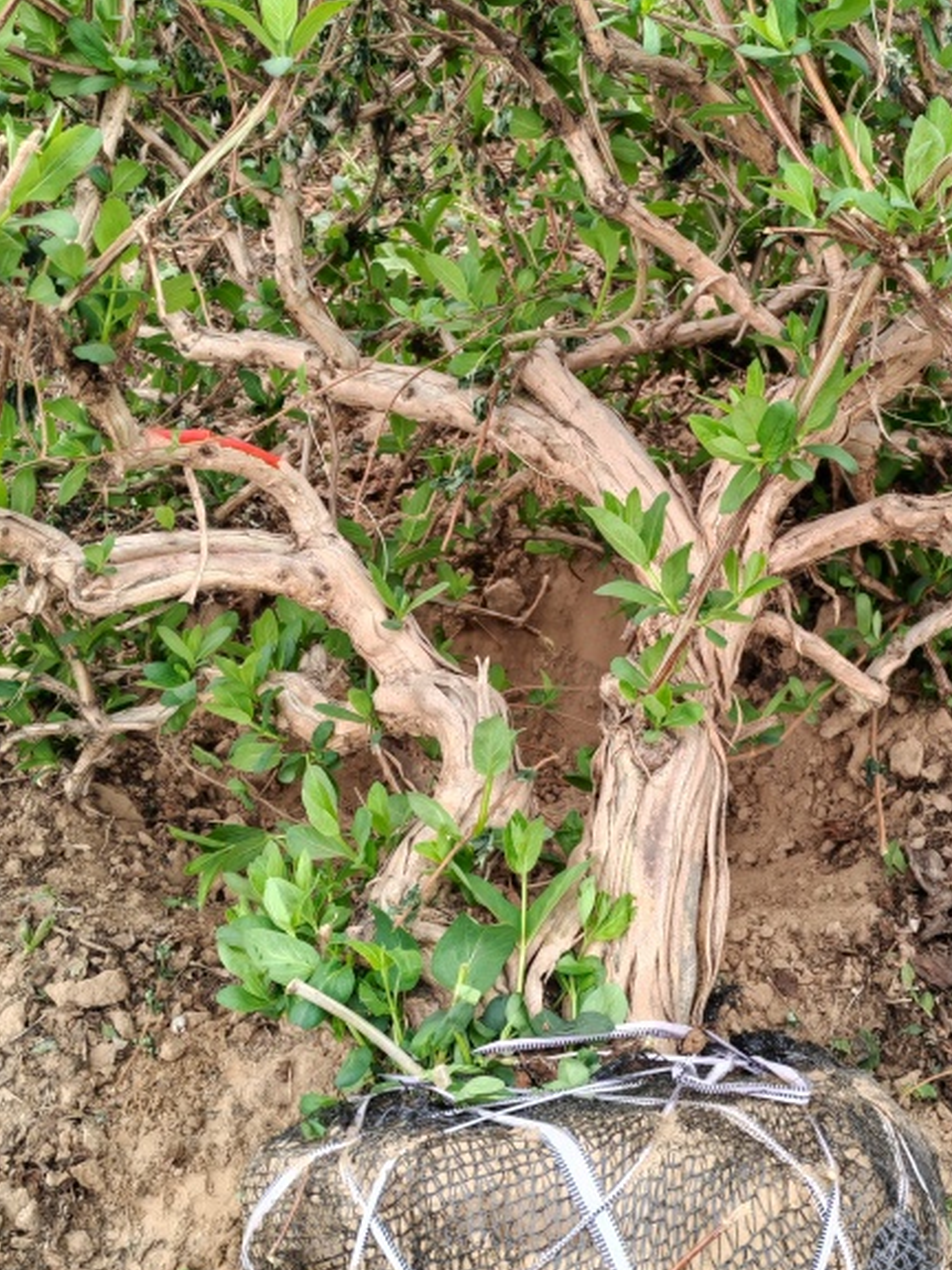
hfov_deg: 28.8
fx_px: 1833
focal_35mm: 50
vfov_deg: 38.1
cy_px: 535
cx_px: 690
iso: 50
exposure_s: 1/160
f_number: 1.95
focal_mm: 5.52
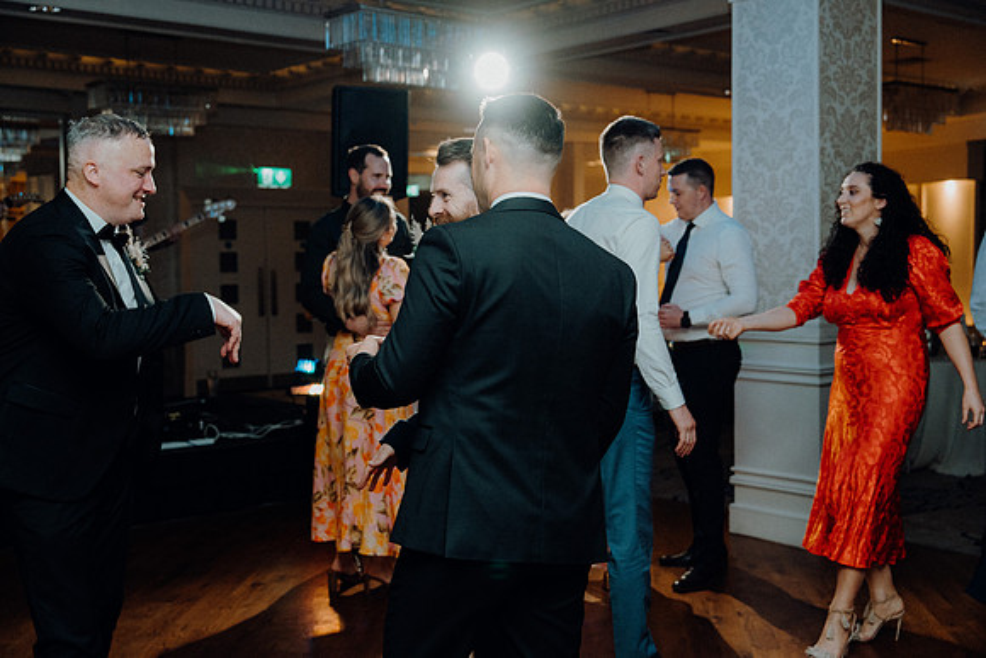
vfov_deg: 31.2
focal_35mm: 43
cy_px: 329
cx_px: 493
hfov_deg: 45.4
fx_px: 1178
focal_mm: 43
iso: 2500
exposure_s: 1/160
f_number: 3.5
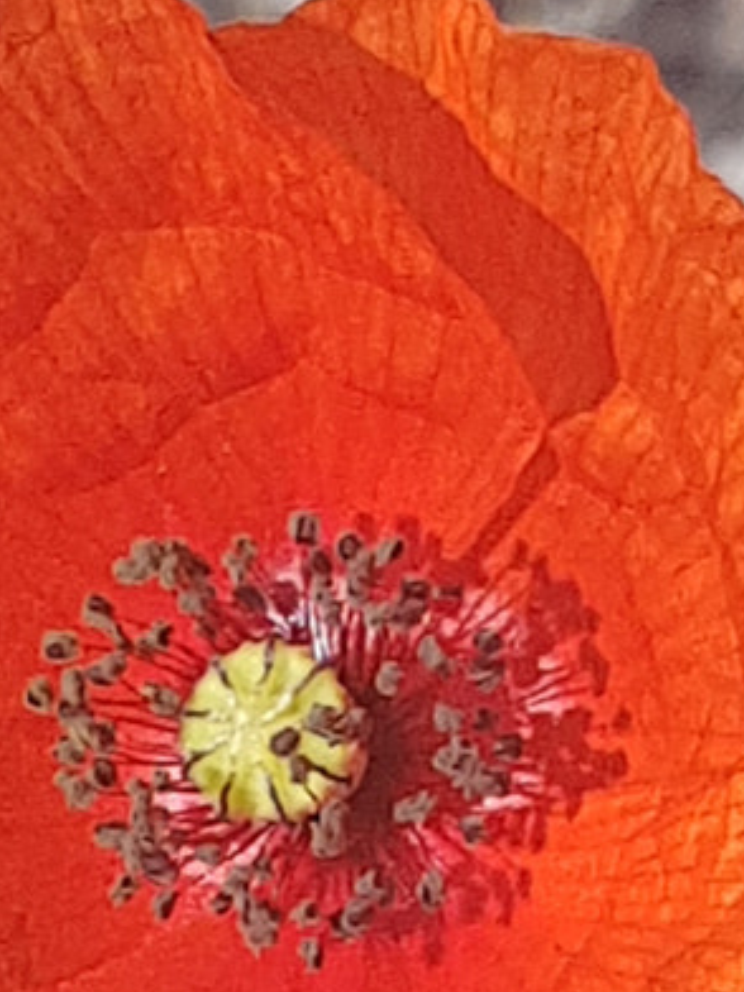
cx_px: 600
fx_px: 3038
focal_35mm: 106
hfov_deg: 13.9
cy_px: 1673
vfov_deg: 16.2
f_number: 1.7
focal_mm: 4.2
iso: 50
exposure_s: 1/1772
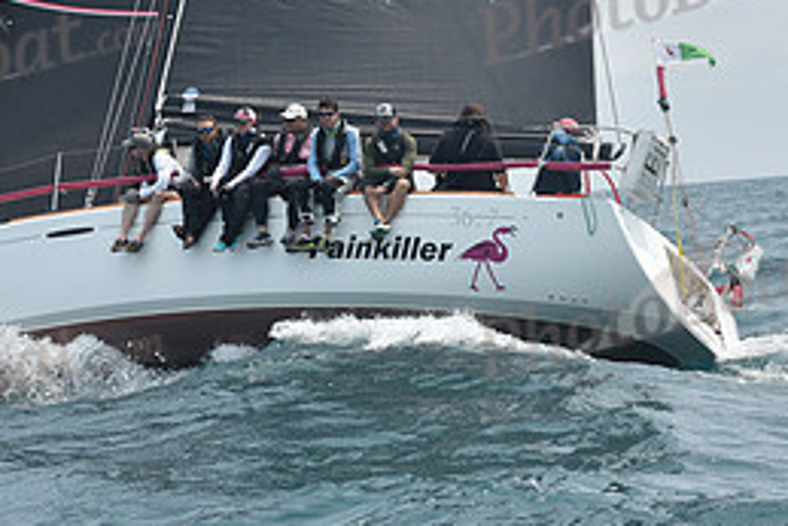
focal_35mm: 157
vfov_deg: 8.7
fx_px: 3438
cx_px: 323
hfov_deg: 13.1
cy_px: 187
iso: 250
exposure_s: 1/800
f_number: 10
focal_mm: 70
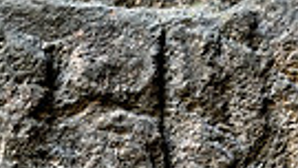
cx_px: 40
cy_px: 337
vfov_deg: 8.2
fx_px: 1106
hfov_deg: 15.2
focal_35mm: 140
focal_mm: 6.76
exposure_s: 1/70
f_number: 1.8
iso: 100
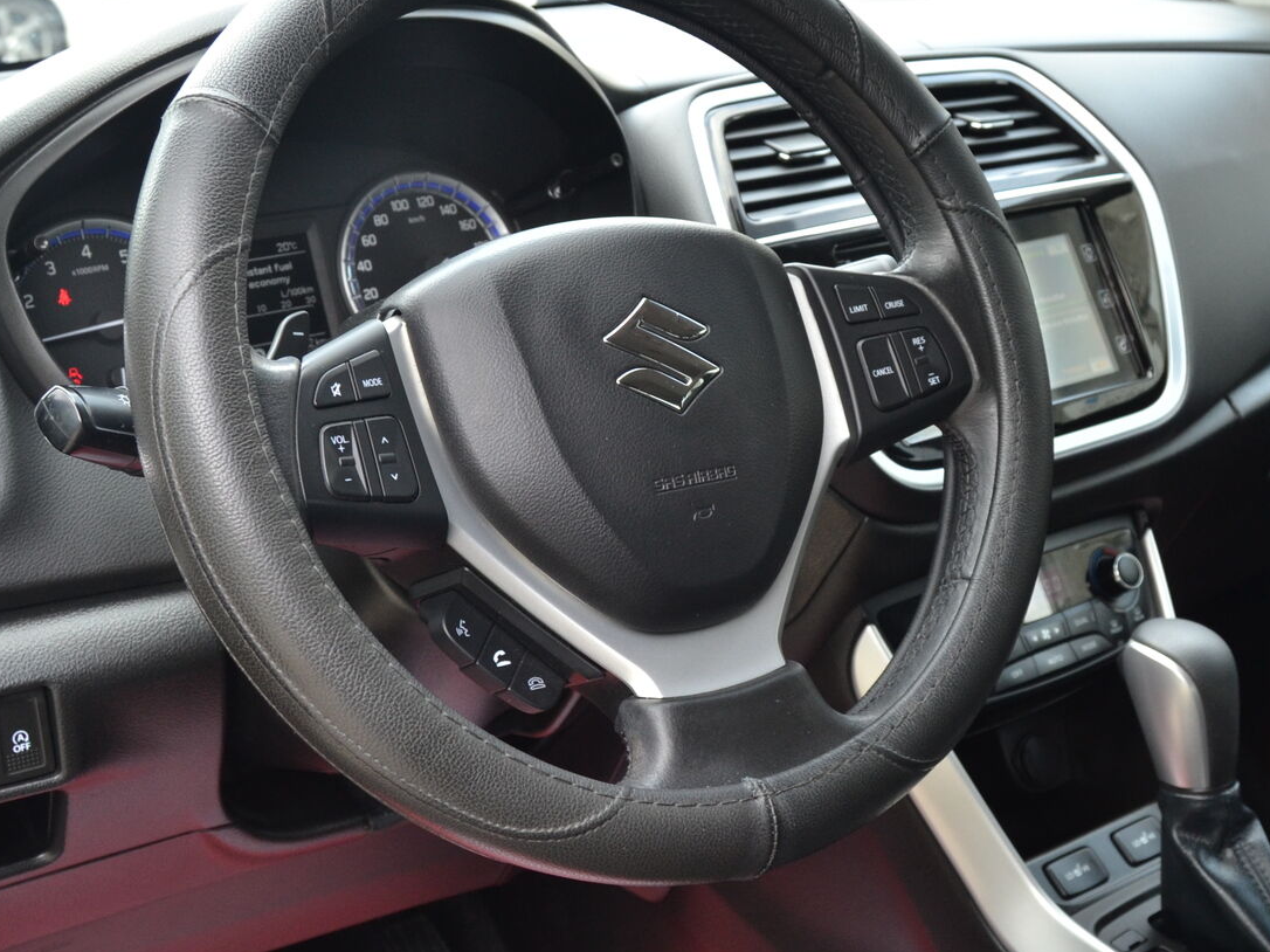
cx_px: 663
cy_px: 510
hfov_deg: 37.5
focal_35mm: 51
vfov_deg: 28.5
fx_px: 1871
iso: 400
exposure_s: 1/125
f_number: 5.6
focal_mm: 20
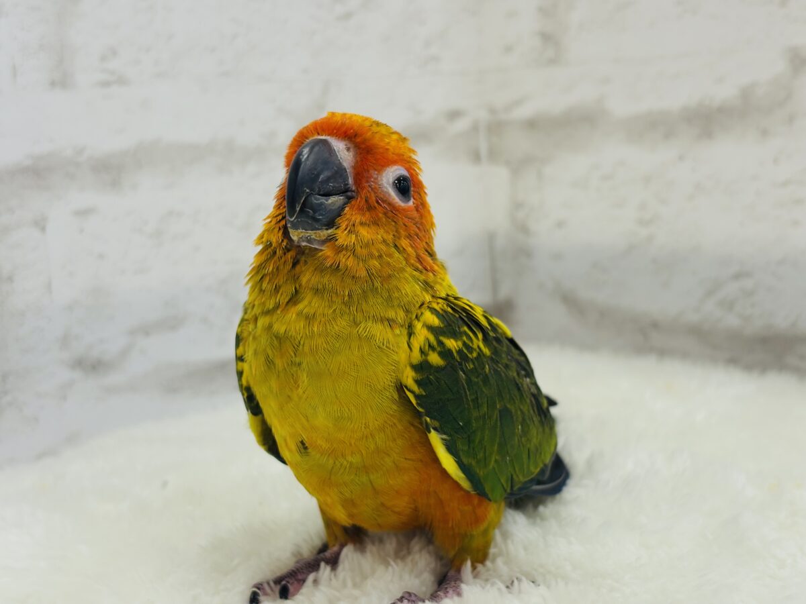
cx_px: 403
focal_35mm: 52
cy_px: 302
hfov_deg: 36.8
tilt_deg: -8.8
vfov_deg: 28.0
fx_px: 1211
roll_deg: +4.7
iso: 80
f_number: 1.6
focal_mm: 5.96
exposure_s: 1/100
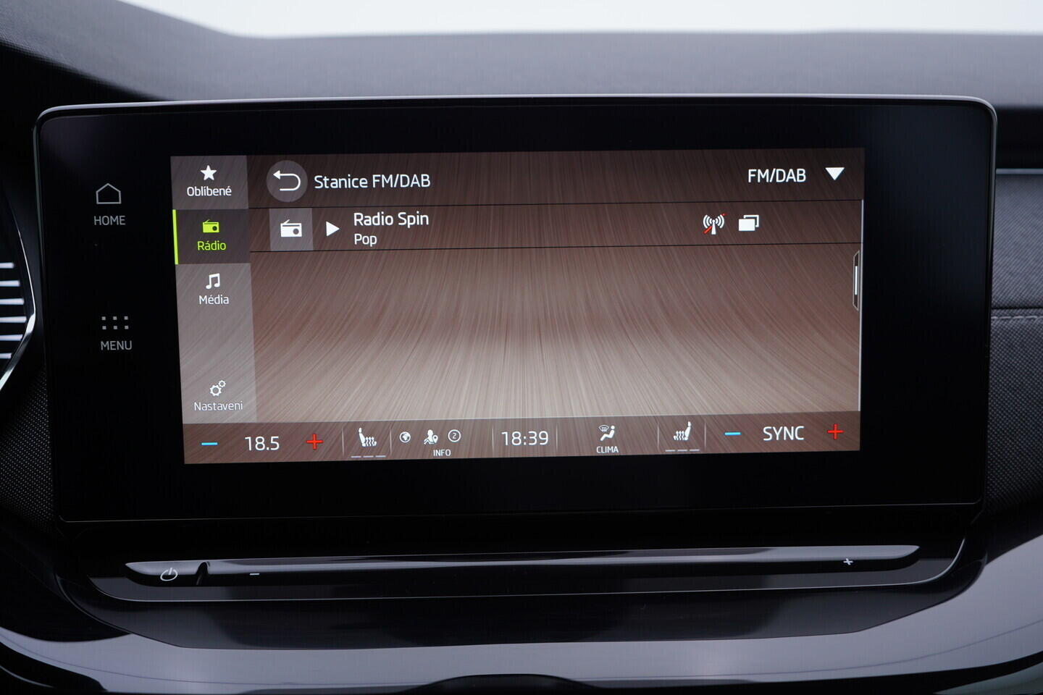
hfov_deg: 53.1
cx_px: 522
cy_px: 348
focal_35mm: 36
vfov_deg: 36.9
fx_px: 1043
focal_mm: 24
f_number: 3.2
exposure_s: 1/50
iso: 125
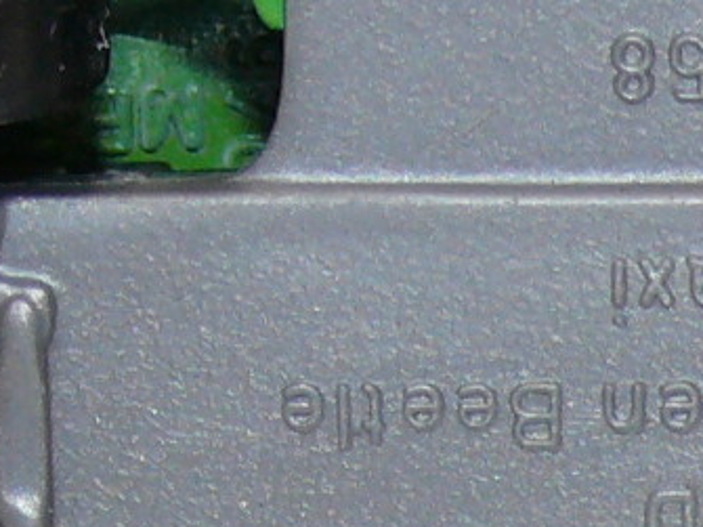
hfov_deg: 4.4
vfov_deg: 3.3
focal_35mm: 454
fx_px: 9217
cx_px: 808
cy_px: 370
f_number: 4
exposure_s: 1/30
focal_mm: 12.9
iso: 100
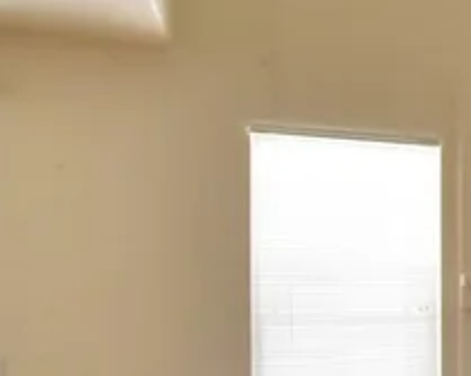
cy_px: 301
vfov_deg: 21.9
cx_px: 1001
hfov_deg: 17.3
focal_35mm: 69
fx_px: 961
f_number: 18
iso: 4000
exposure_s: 1/40
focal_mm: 10
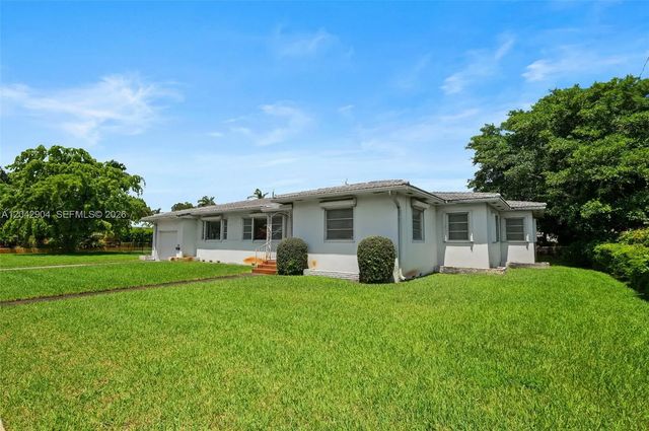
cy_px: 216
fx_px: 288
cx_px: 324
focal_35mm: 16
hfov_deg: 96.8
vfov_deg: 73.6
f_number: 8
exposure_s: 1/200
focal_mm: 16
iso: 200
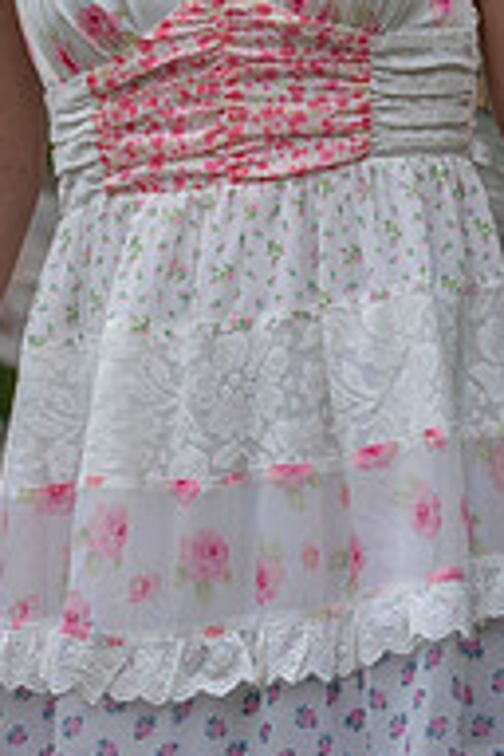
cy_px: -12
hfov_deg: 3.4
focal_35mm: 408
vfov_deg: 5.0
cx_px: 197
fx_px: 8567
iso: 160
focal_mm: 174
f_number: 4
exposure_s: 1/200
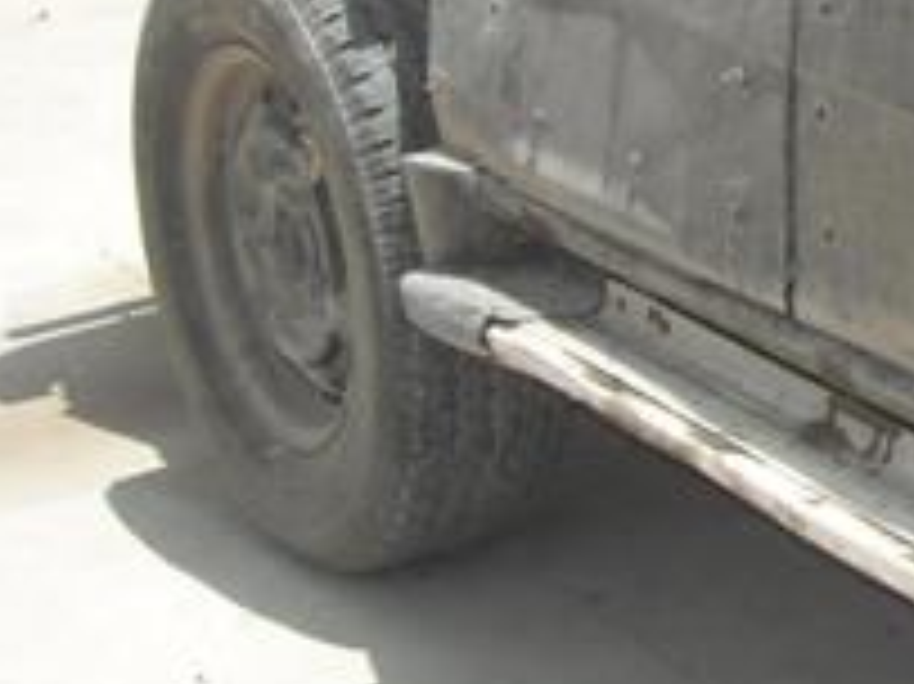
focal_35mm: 138
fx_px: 3642
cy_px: -202
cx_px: 1679
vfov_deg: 10.5
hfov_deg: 12.9
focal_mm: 5.7
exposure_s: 1/438
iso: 64
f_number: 2.8
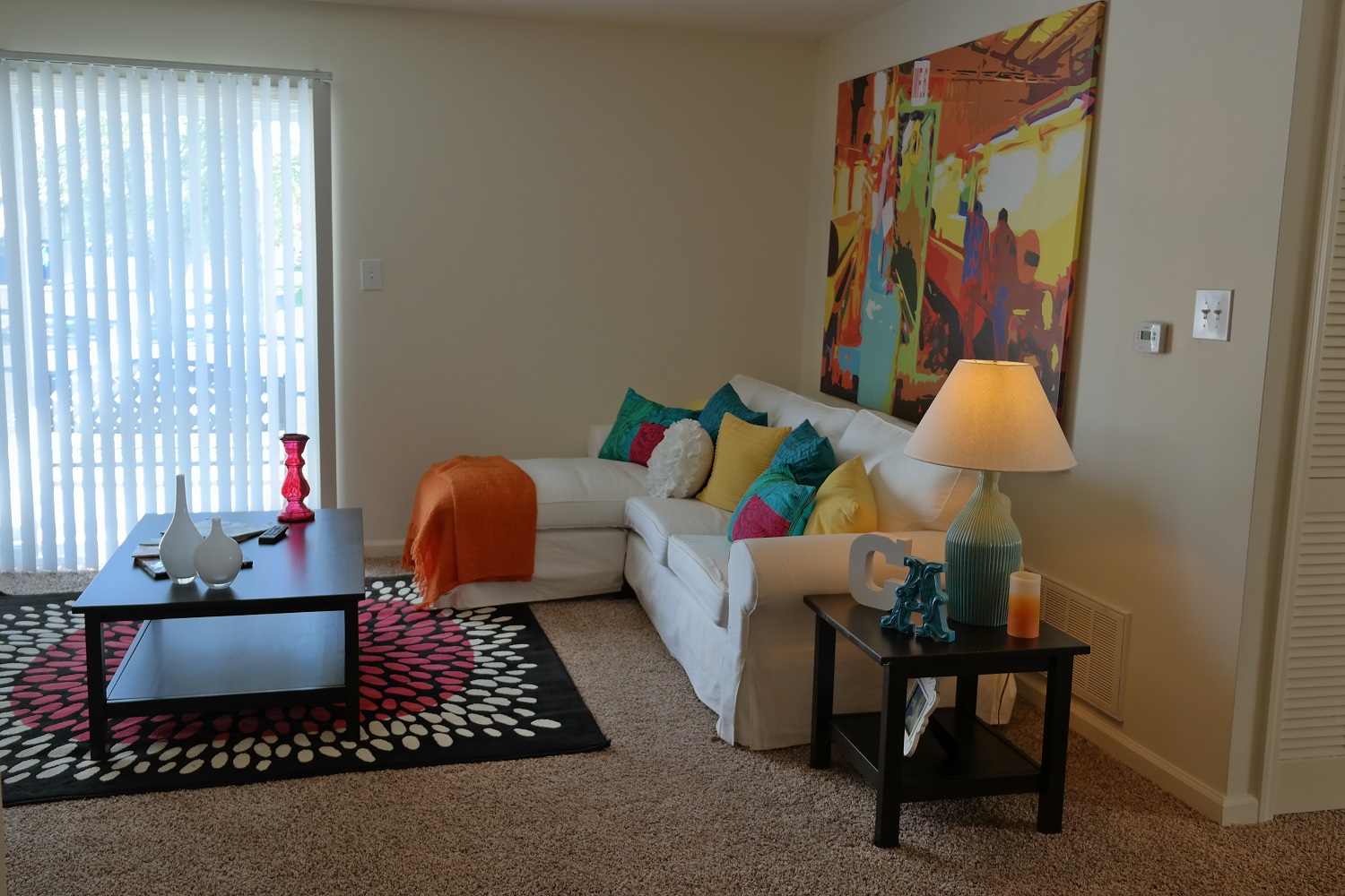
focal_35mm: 30
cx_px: 672
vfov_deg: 43.6
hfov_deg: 61.9
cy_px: 448
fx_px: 1121
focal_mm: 20
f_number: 3.5
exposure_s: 1/60
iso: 200
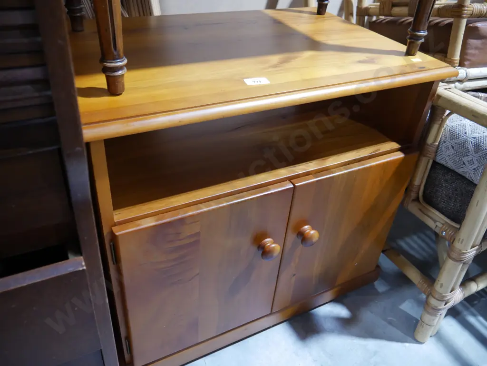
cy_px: 183
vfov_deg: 49.8
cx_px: 244
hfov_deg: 63.4
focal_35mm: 28
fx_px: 394
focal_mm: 14
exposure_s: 1/60
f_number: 3.5
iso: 1000
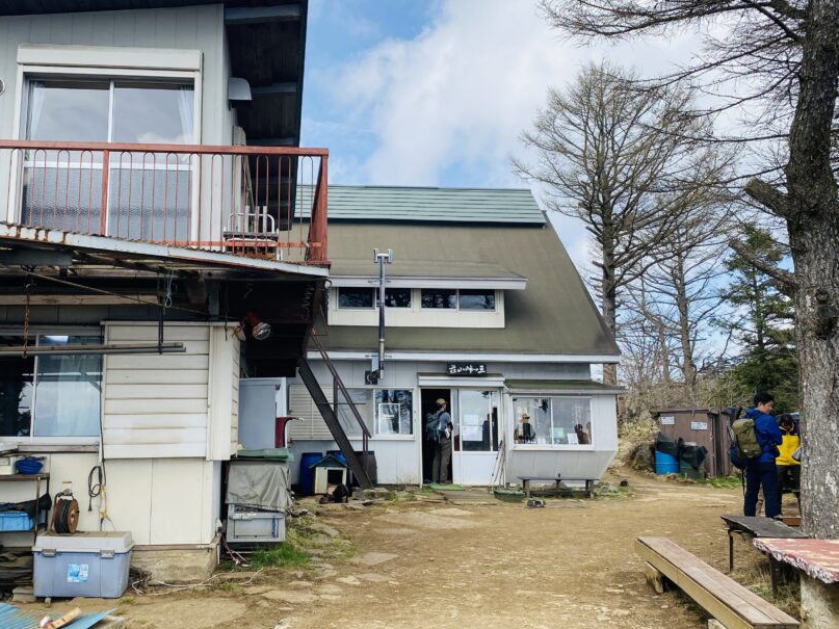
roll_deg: -0.5
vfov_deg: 42.9
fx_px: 800
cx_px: 346
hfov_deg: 55.1
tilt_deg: +7.6
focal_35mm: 33
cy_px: 316
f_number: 1.8
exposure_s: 1/1522
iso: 32
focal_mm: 4.25
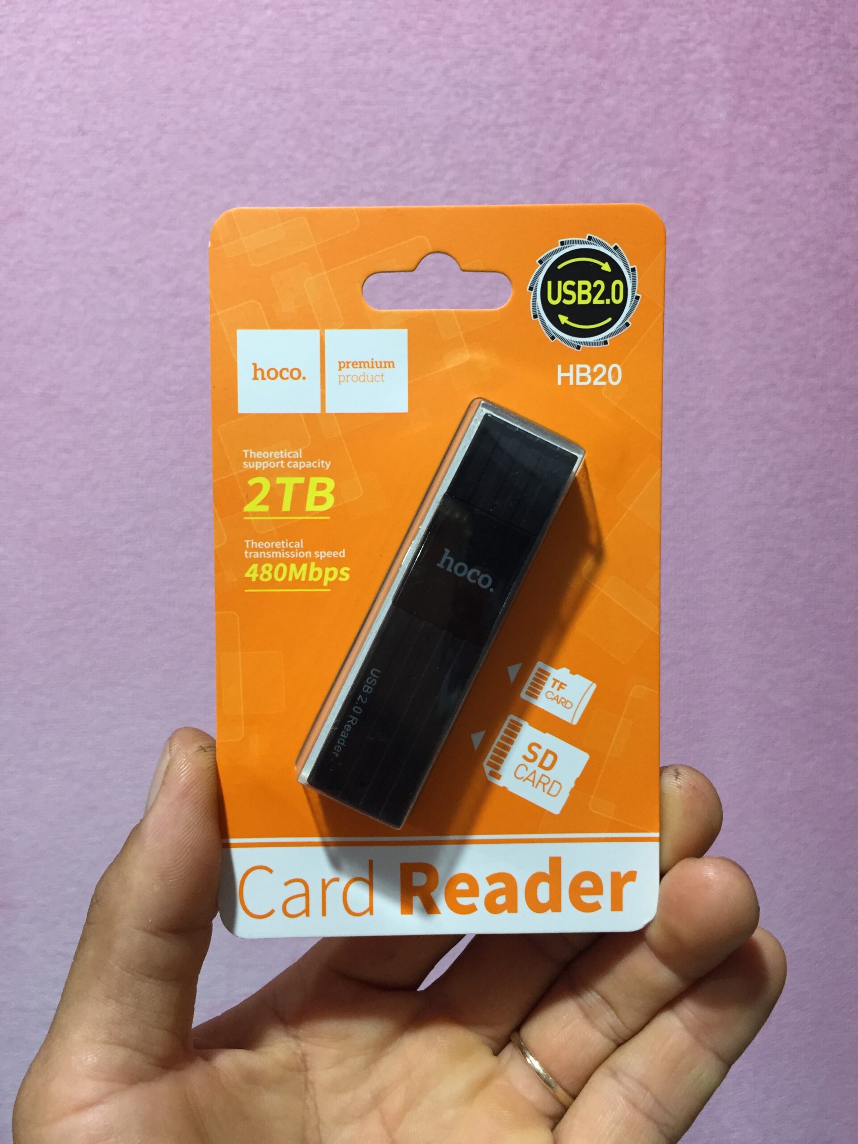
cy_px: 572
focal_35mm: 29
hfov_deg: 48.2
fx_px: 958
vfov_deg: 61.7
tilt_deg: -7.3
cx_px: 429
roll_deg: +2.7
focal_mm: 4.15
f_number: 2.2
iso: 160
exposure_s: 1/33
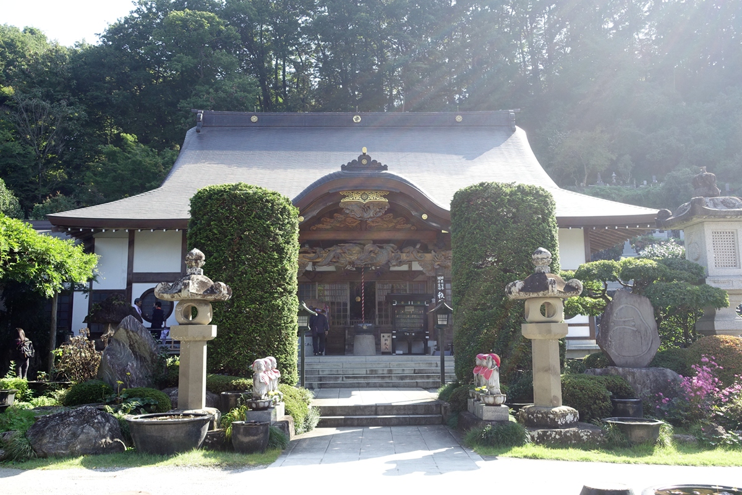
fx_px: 660
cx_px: 371
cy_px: 248
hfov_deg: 58.7
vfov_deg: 41.1
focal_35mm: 32
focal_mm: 11.81
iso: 125
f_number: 4
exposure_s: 1/200
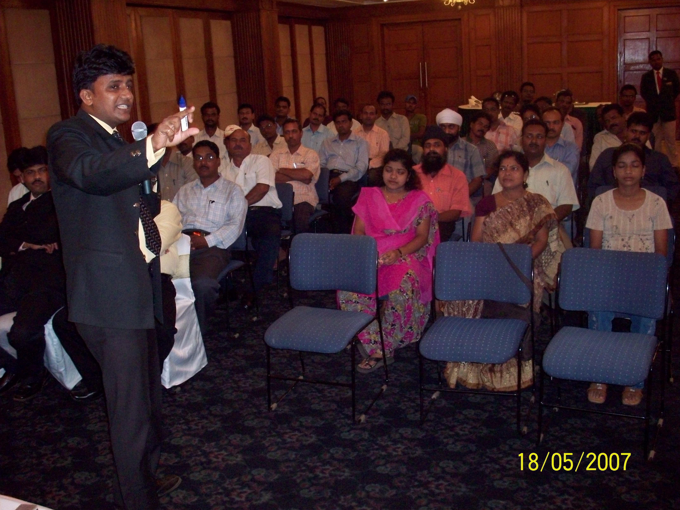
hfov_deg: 50.1
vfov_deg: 38.7
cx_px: 340
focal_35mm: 37
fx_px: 727
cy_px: 255
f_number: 2.8
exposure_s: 1/45
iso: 200
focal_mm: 6.2
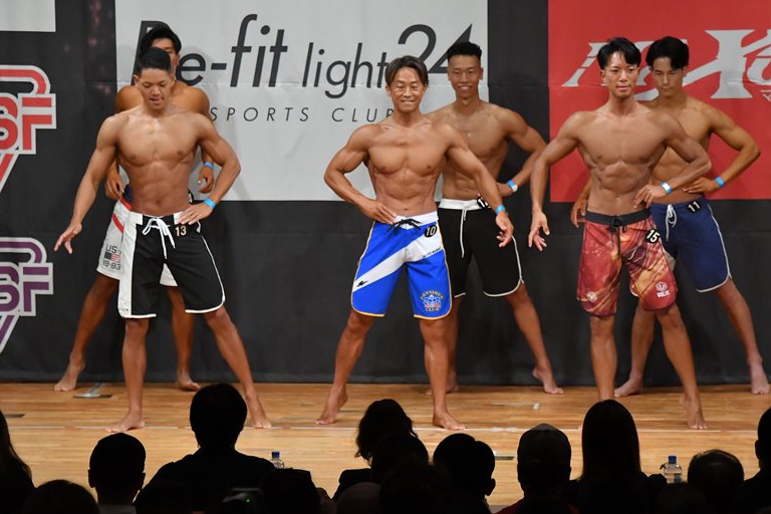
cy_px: 256
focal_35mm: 227
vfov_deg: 6.1
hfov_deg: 9.1
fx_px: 4861
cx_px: 383
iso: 7200
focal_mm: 150
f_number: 5.6
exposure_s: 1/400
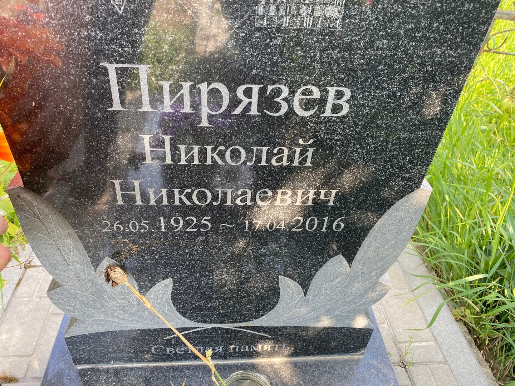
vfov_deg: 53.1
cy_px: 193
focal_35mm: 26
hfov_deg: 67.3
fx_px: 387
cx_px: 258
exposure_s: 1/121
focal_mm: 4.25
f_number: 1.8
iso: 50
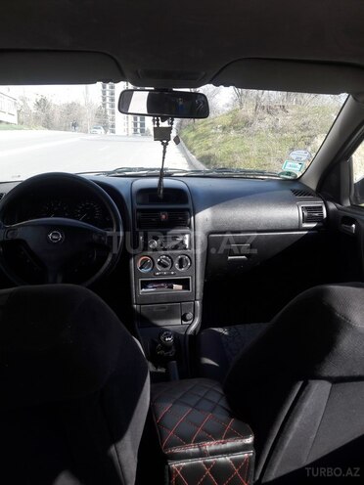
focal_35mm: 28
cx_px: 182
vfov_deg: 63.4
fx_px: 393
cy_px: 242
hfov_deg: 49.7
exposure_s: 1/316
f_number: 1.9
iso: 40
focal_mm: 3.7
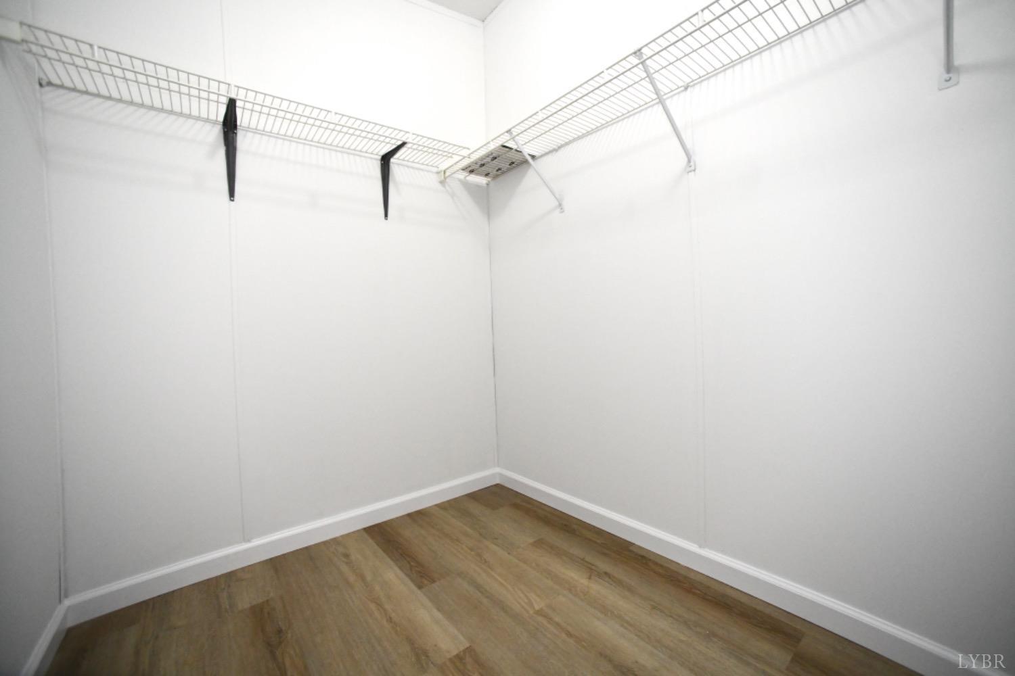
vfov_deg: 81.2
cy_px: 338
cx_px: 508
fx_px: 395
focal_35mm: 14
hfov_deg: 104.3
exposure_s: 1/160
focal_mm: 14
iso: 3200
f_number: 5
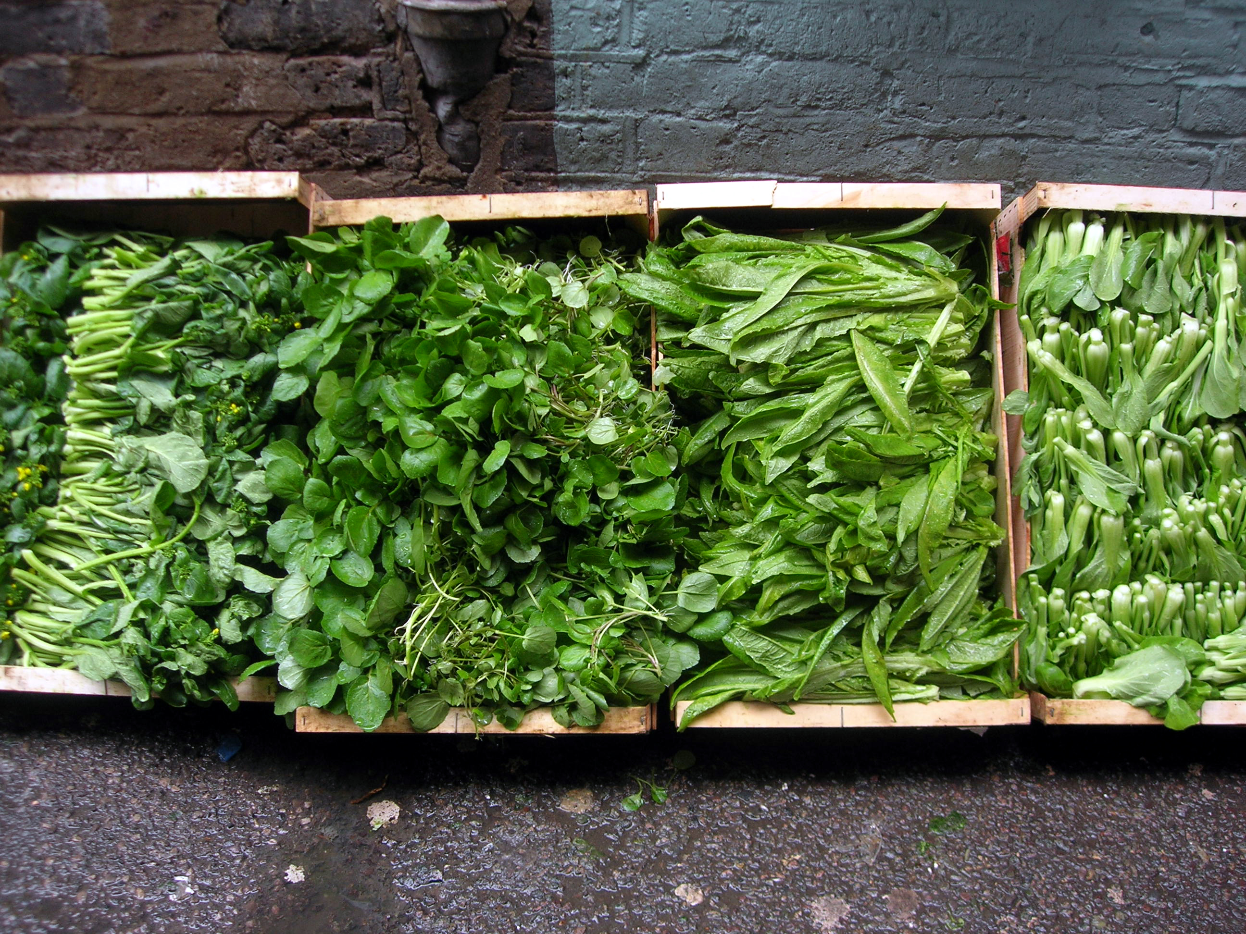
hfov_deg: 49.0
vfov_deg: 37.7
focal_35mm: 38
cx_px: 623
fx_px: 1368
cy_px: 467
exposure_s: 1/30
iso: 67
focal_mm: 7.8
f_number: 2.8
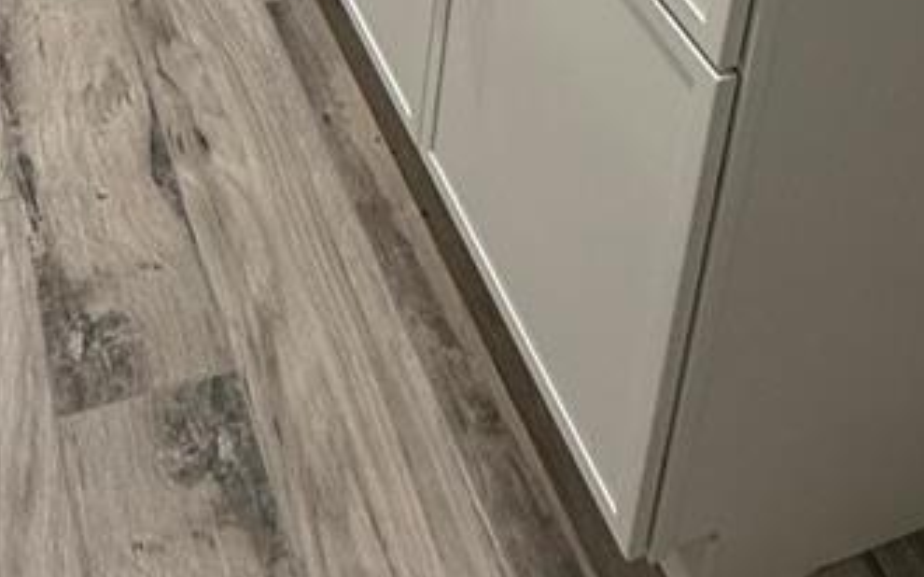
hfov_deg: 36.6
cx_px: 227
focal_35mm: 54
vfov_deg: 16.5
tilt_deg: -15.6
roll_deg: -2.5
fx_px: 1359
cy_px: -653
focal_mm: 2.22
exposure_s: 1/60
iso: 200
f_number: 2.2
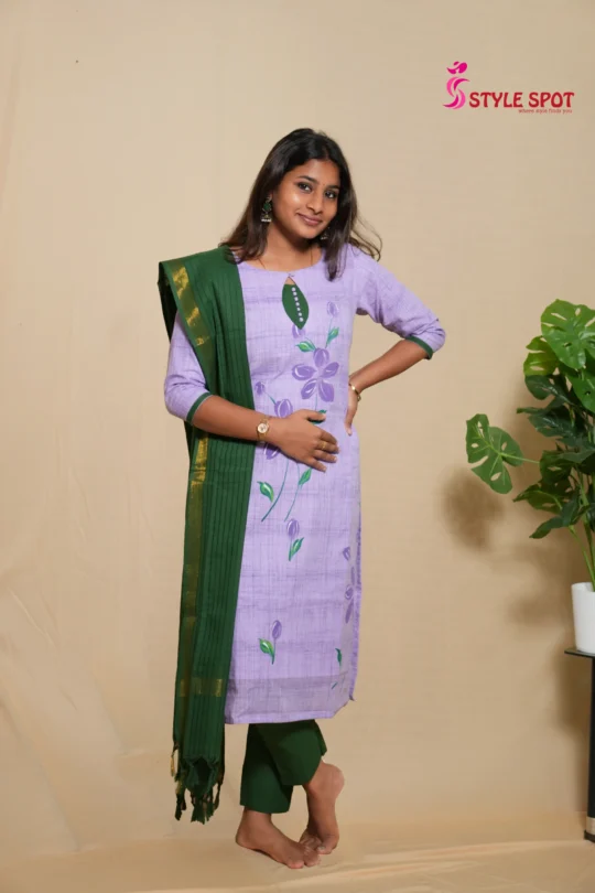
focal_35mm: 75
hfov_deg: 18.2
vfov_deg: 27.0
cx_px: 298
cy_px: 446
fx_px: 1859
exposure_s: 1/125
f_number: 1.8
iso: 200
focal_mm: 50
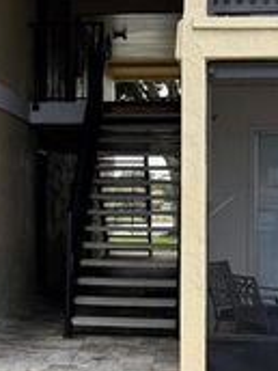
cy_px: 212
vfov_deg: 21.1
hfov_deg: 15.8
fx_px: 996
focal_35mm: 93
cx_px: 65
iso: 100
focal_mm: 6.76
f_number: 1.78
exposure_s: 1/1075
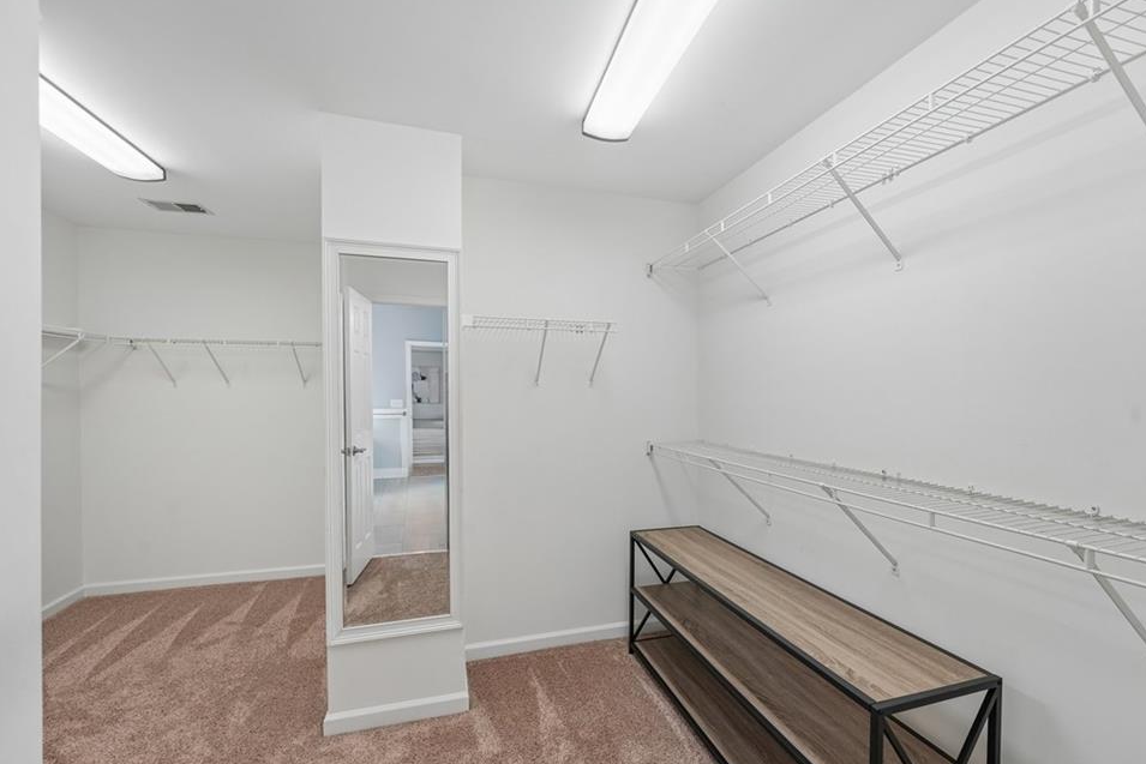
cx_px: 594
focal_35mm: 15
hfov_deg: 100.3
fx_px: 478
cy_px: 395
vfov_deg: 77.3
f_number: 8
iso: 320
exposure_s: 1/13
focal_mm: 14
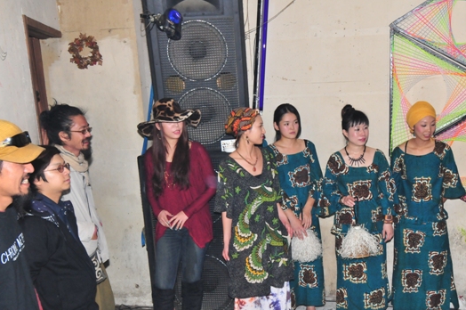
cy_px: 186
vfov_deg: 30.4
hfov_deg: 44.3
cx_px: 284
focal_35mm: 44
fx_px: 569
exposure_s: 1/60
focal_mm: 24
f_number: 8
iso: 1000
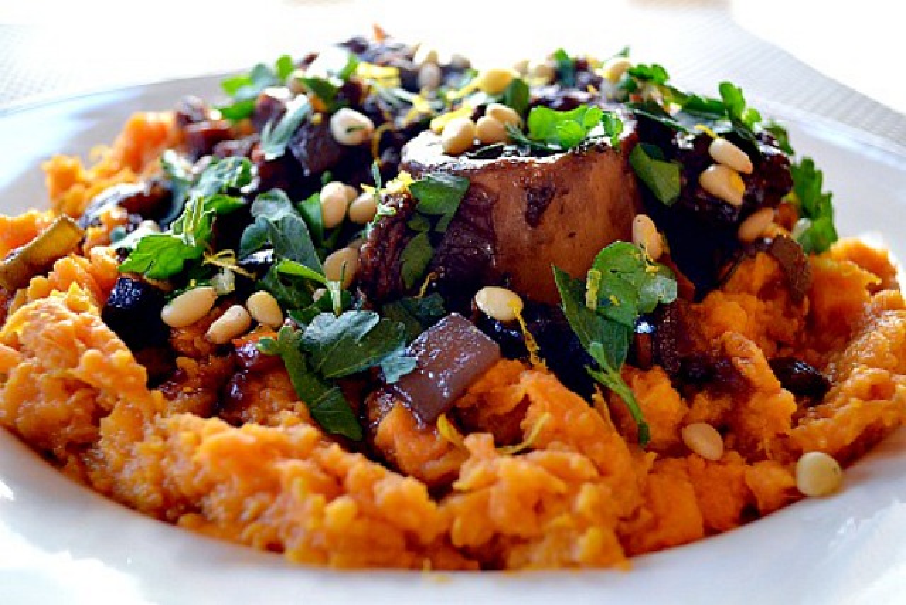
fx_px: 1057
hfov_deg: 46.4
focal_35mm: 42
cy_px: 302
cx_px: 453
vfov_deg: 31.9
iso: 720
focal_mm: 28
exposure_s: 1/60
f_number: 4.5
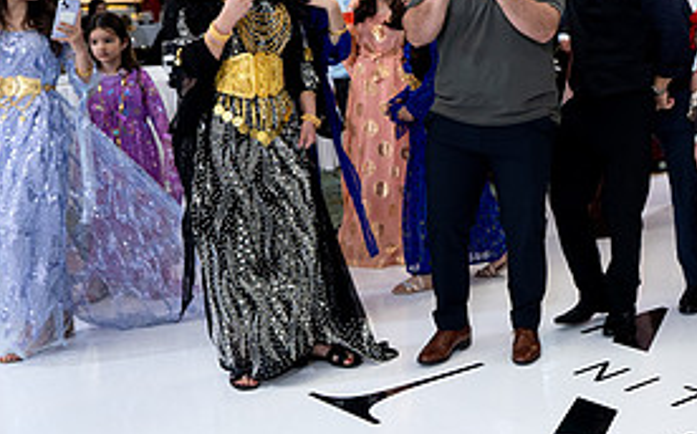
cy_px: 127
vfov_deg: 21.5
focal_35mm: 60
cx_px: 707
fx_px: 1139
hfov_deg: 31.3
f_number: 2.8
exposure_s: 1/160
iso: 800
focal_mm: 28
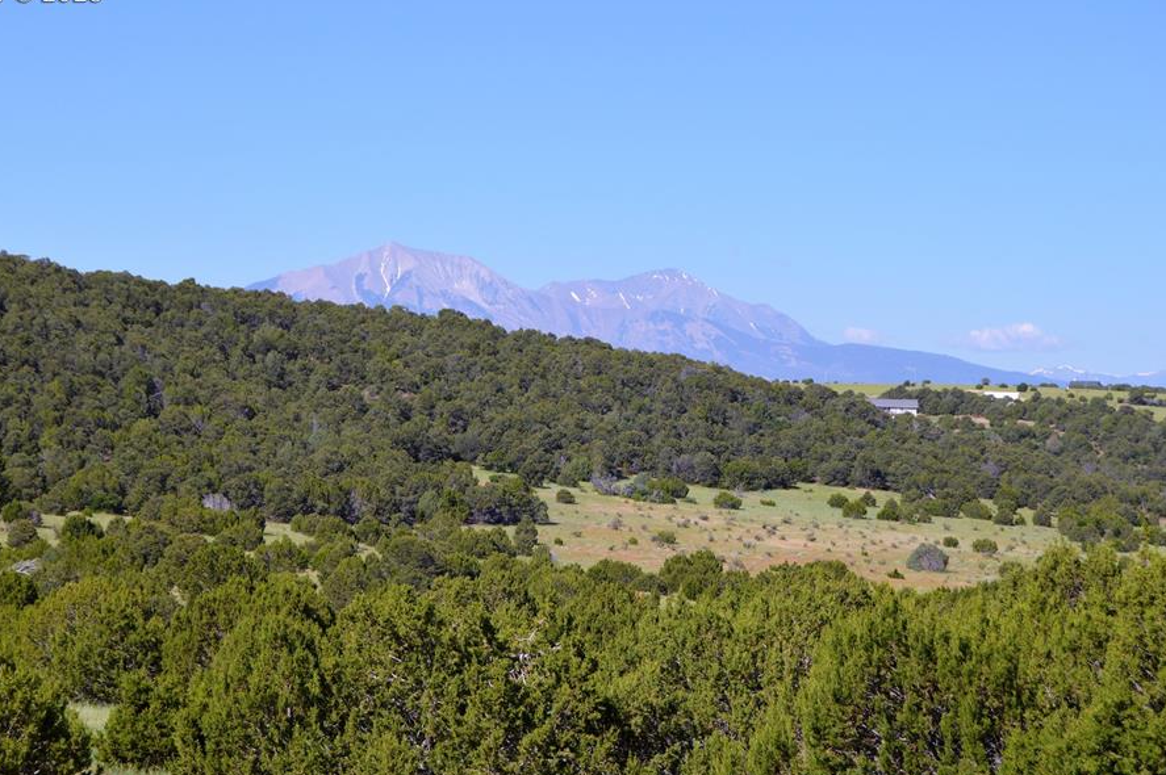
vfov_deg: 16.4
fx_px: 2686
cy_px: 377
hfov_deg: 24.5
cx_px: 517
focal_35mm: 83
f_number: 8
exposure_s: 1/250
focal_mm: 48
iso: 100
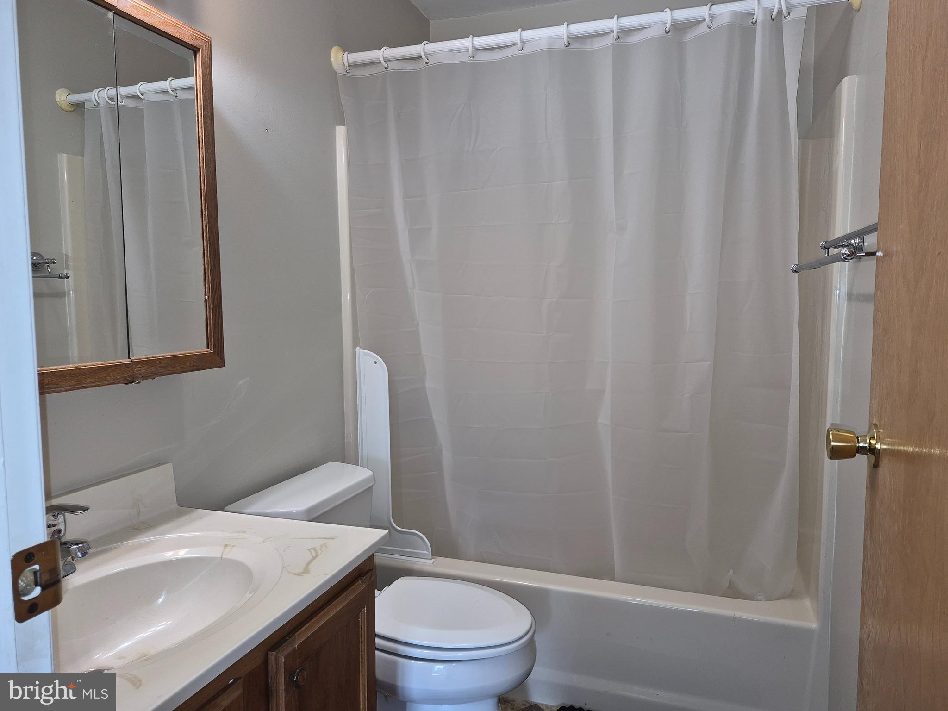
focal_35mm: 23
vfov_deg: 58.9
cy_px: 356
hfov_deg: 73.9
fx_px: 630
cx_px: 474
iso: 80
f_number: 1.8
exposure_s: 1/60
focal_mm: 5.4
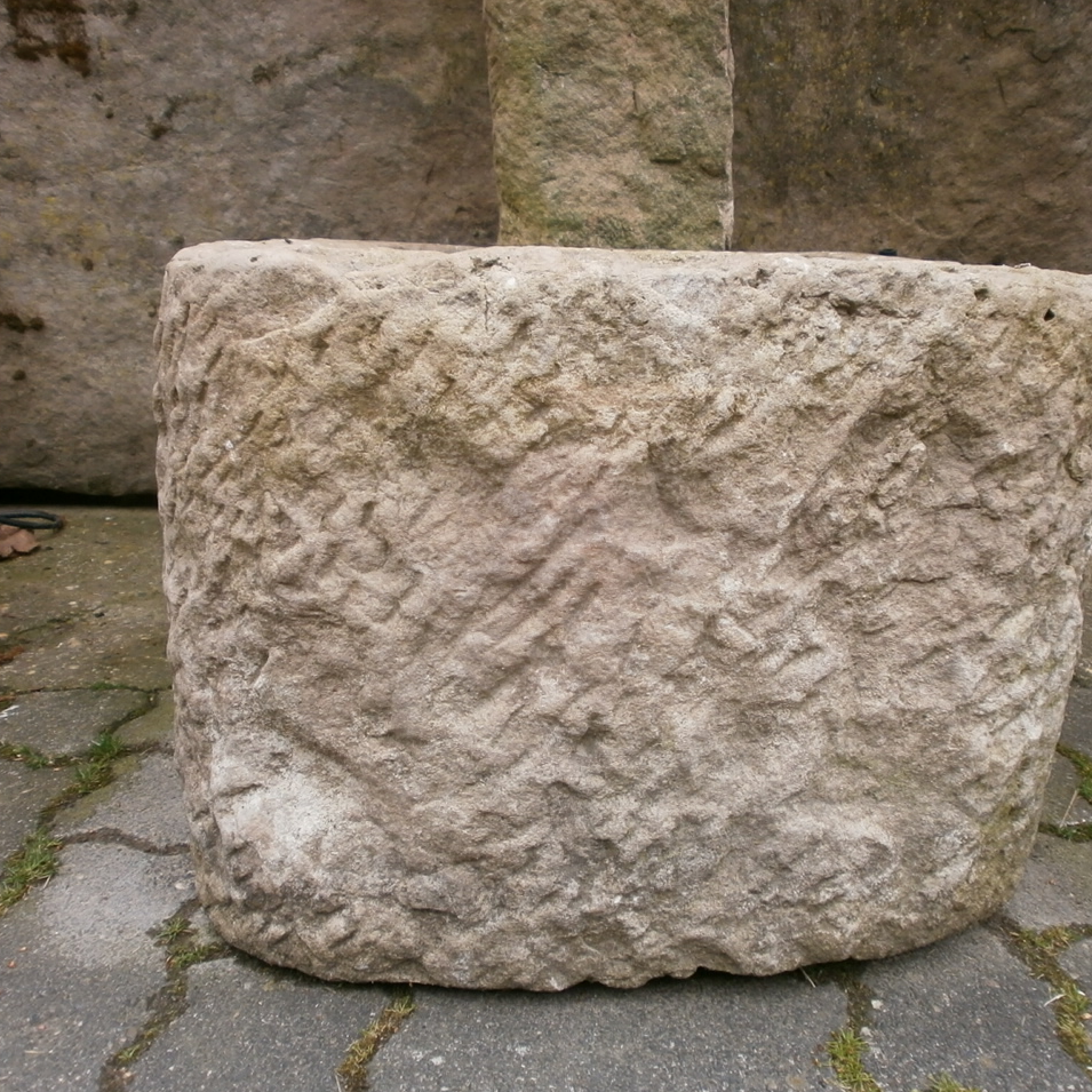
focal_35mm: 32
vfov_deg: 51.1
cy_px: 547
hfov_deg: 51.1
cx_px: 568
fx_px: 1142
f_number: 2.9
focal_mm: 4.8
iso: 100
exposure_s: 1/400
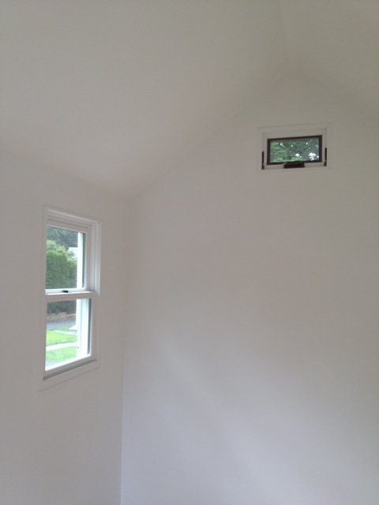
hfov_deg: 40.7
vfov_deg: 52.6
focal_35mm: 35
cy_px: 252
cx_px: 190
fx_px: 511
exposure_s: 1/120
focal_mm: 4.28
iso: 50
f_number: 2.4
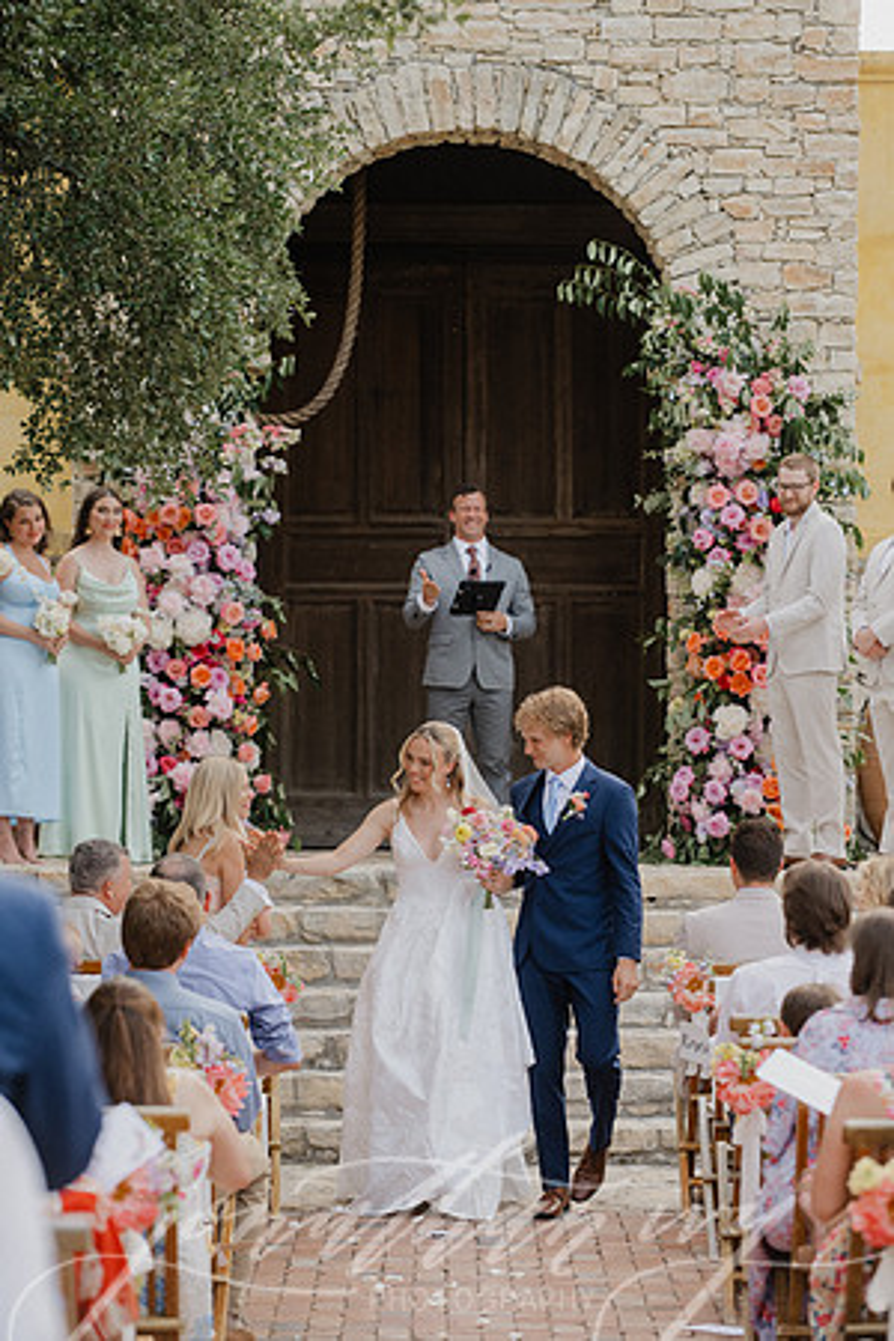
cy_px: 670
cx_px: 447
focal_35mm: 130
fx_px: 4842
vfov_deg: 15.8
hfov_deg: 10.5
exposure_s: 1/1000
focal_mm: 130
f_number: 4.5
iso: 500
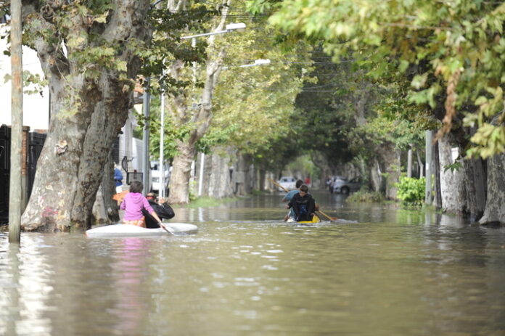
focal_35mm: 200
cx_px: 252
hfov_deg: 10.3
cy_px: 168
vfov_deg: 6.9
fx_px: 2803
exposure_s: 1/500
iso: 200
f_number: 2.8
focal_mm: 200
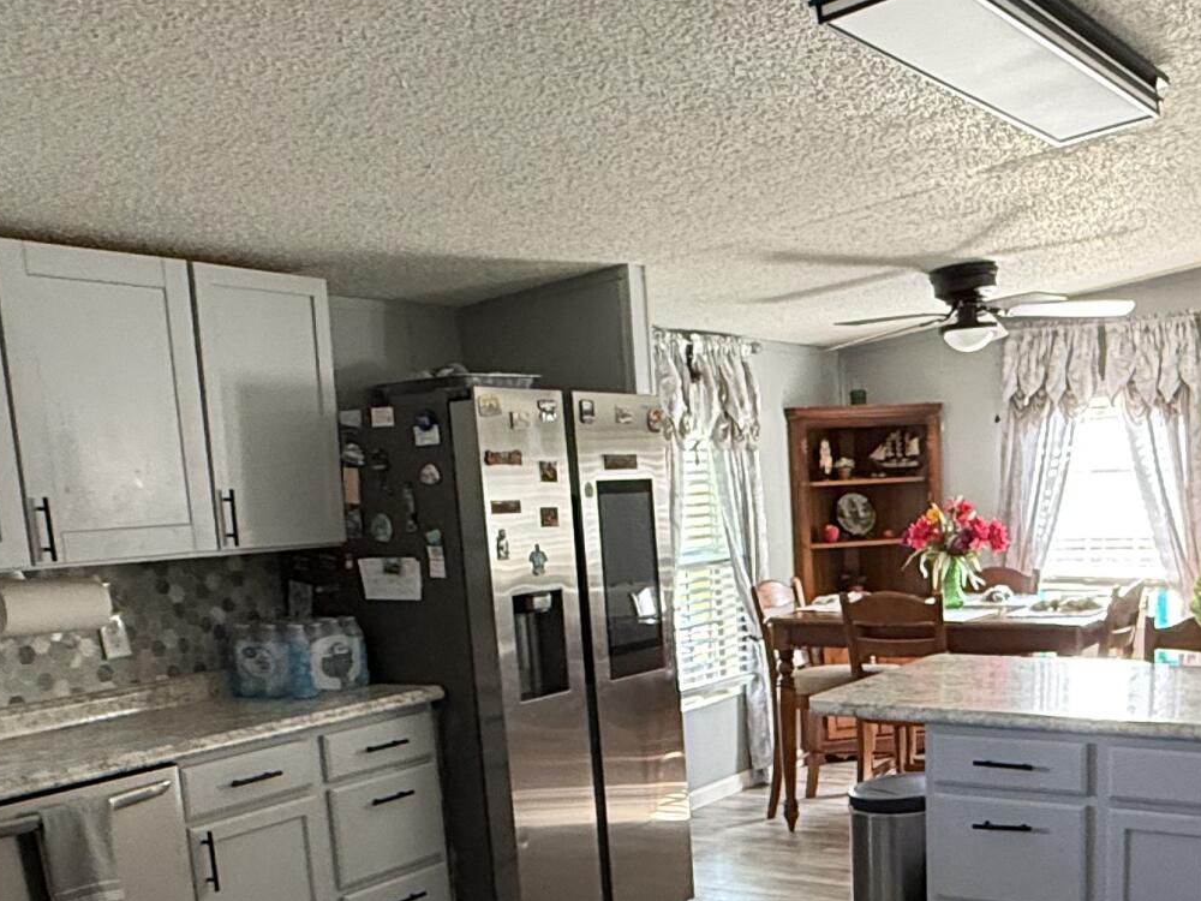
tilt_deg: -11.2
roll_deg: +1.6
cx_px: 843
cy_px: 775
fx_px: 1457
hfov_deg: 43.9
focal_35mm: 42
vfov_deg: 32.9
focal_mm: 2.22
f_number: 2.2
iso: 400
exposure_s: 1/60
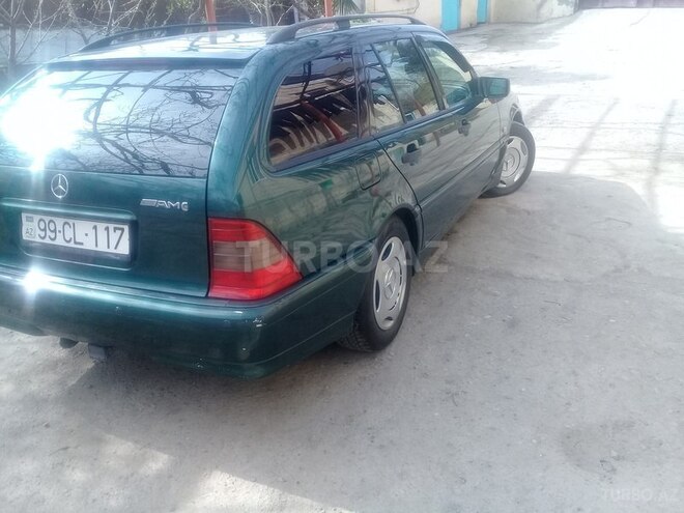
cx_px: 342
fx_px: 613
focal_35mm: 31
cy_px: 256
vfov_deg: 45.4
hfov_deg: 58.4
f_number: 2.2
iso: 64
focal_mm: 3.3
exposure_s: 1/352
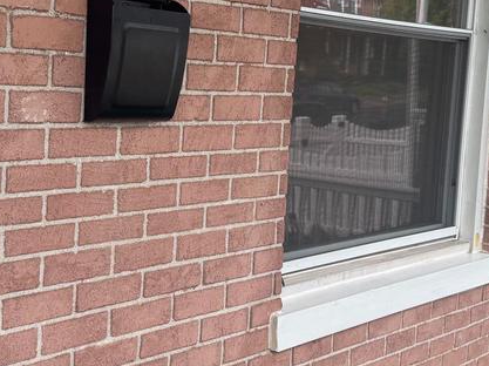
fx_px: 833
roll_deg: -3.3
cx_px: 169
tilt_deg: -6.4
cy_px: 141
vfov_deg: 24.7
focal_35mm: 59
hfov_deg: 32.5
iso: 80
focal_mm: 6.76
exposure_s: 1/294
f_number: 1.78
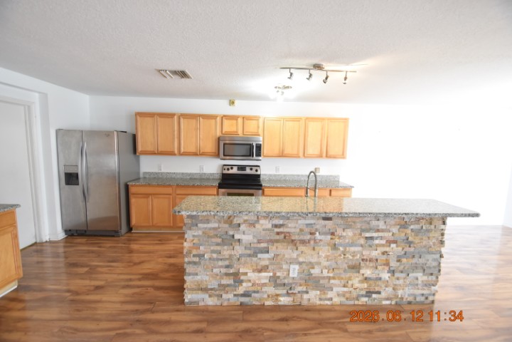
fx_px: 213
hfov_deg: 100.4
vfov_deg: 77.3
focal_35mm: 15
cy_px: 171
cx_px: 256
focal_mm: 10
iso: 800
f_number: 3.5
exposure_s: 1/45
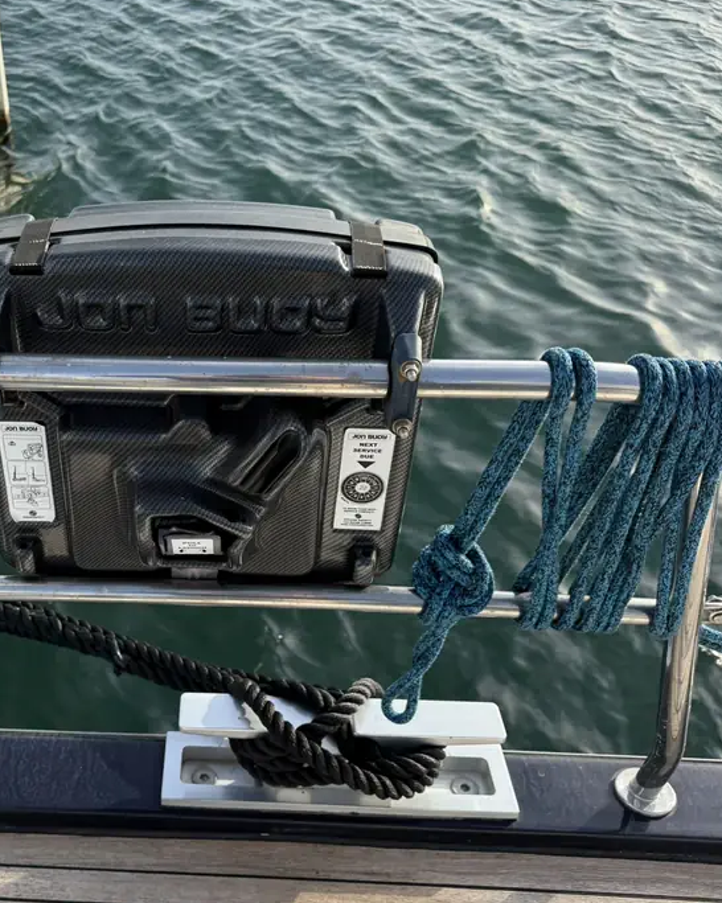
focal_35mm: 35
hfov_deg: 40.8
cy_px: 454
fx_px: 935
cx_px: 167
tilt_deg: -42.1
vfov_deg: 51.5
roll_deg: +0.1
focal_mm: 6.76
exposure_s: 1/2053
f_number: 1.78
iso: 100
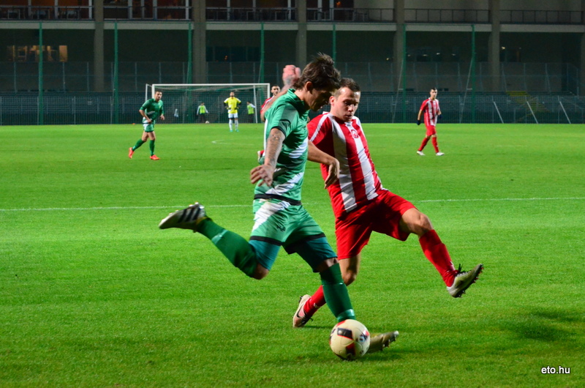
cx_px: 292
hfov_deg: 19.5
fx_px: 1703
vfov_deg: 13.0
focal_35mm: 105
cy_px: 194
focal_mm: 70
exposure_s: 1/500
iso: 6400
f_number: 5.6
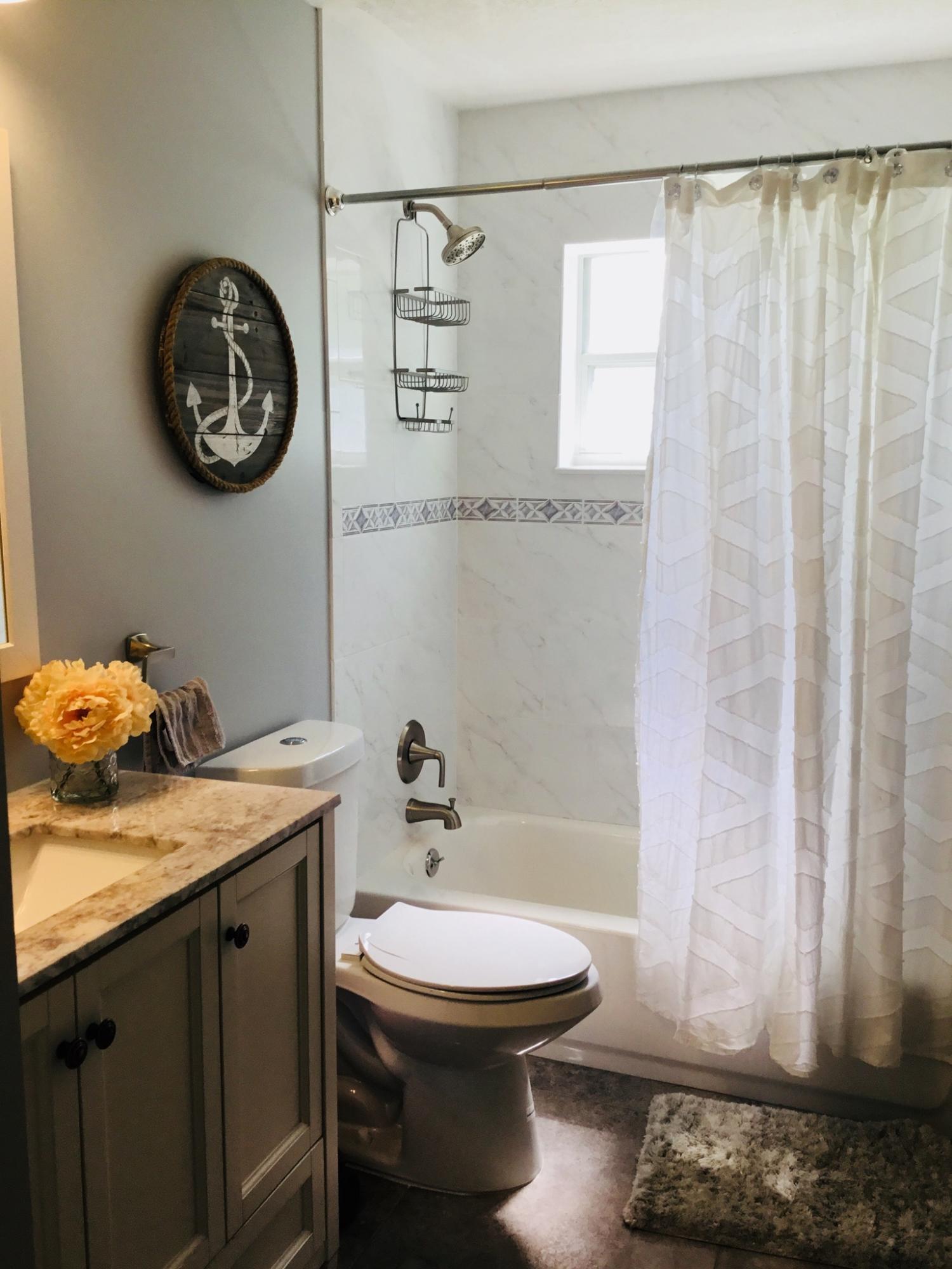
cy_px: 634
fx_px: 1137
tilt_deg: -9.3
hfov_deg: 45.4
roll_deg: +0.5
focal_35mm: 31
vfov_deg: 58.4
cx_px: 476
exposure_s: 1/60
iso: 32
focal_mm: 3.3
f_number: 2.4
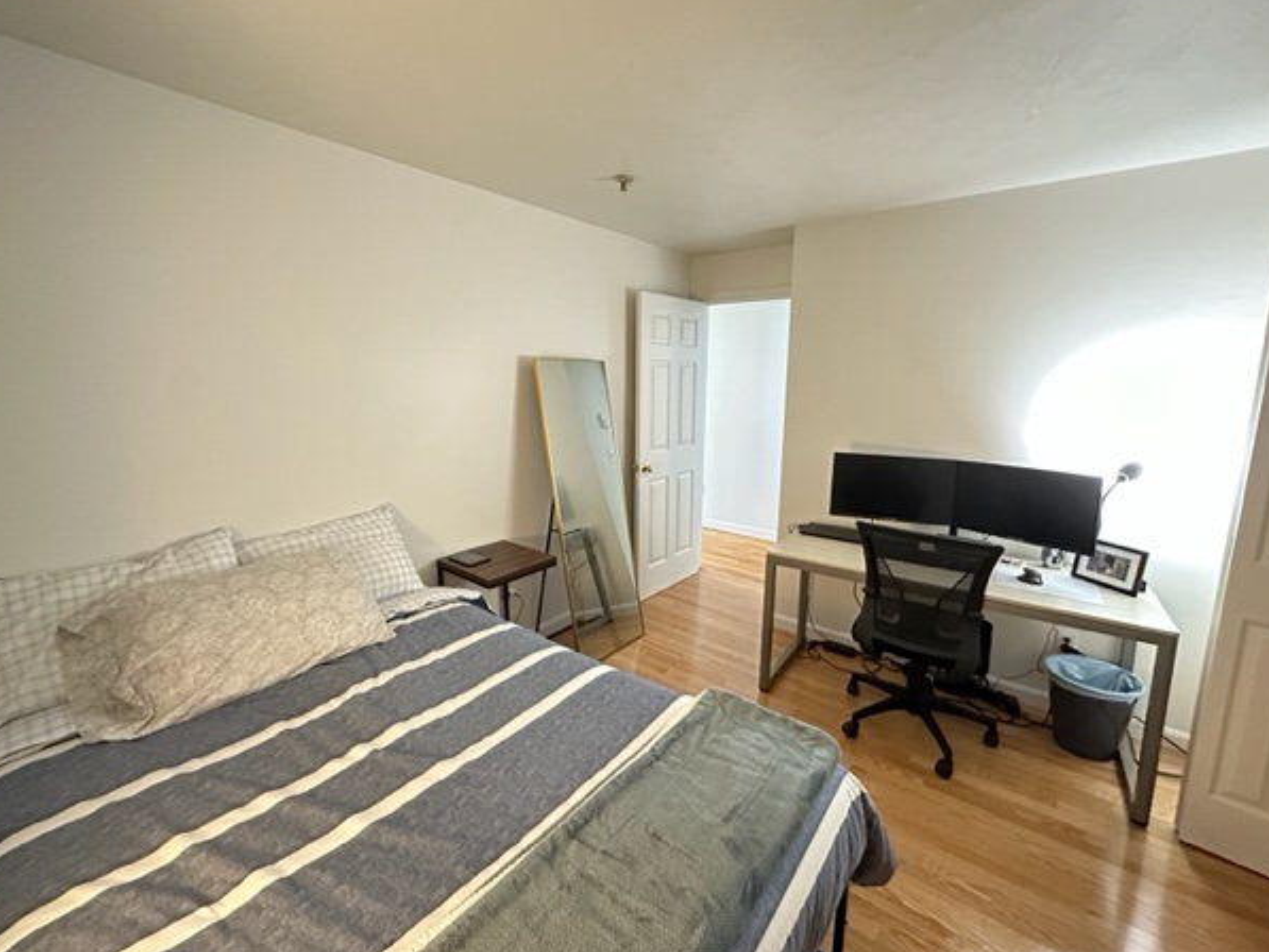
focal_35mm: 15
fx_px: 550
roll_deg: -0.5
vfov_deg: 81.7
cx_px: 616
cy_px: 450
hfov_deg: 98.1
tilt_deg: -8.3
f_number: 2.2
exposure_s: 1/18
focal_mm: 2.22
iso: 2500
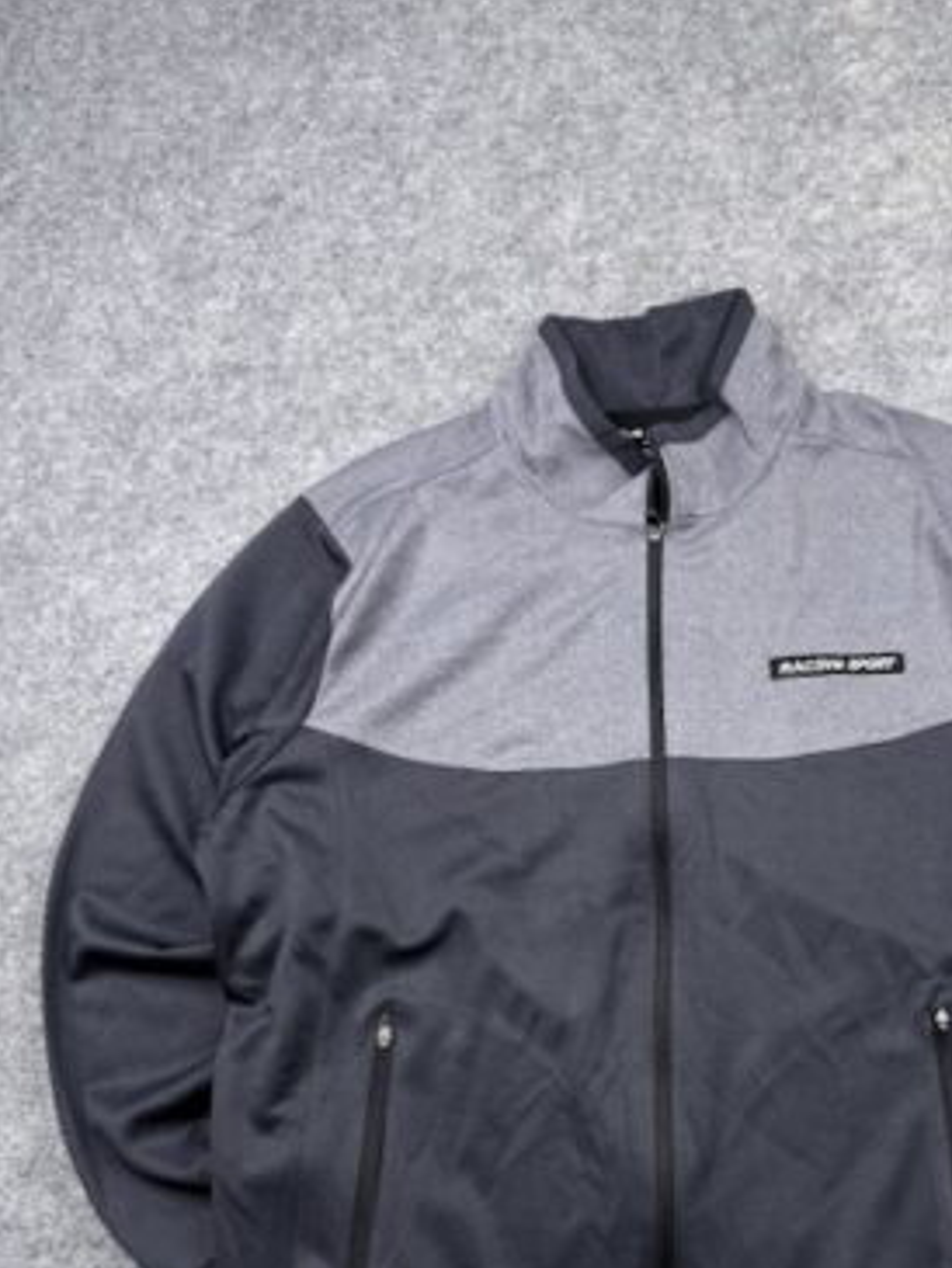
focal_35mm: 35
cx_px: 660
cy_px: 905
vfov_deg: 51.0
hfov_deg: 40.1
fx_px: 1283
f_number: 1.78
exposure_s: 1/100
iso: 80
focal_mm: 6.76
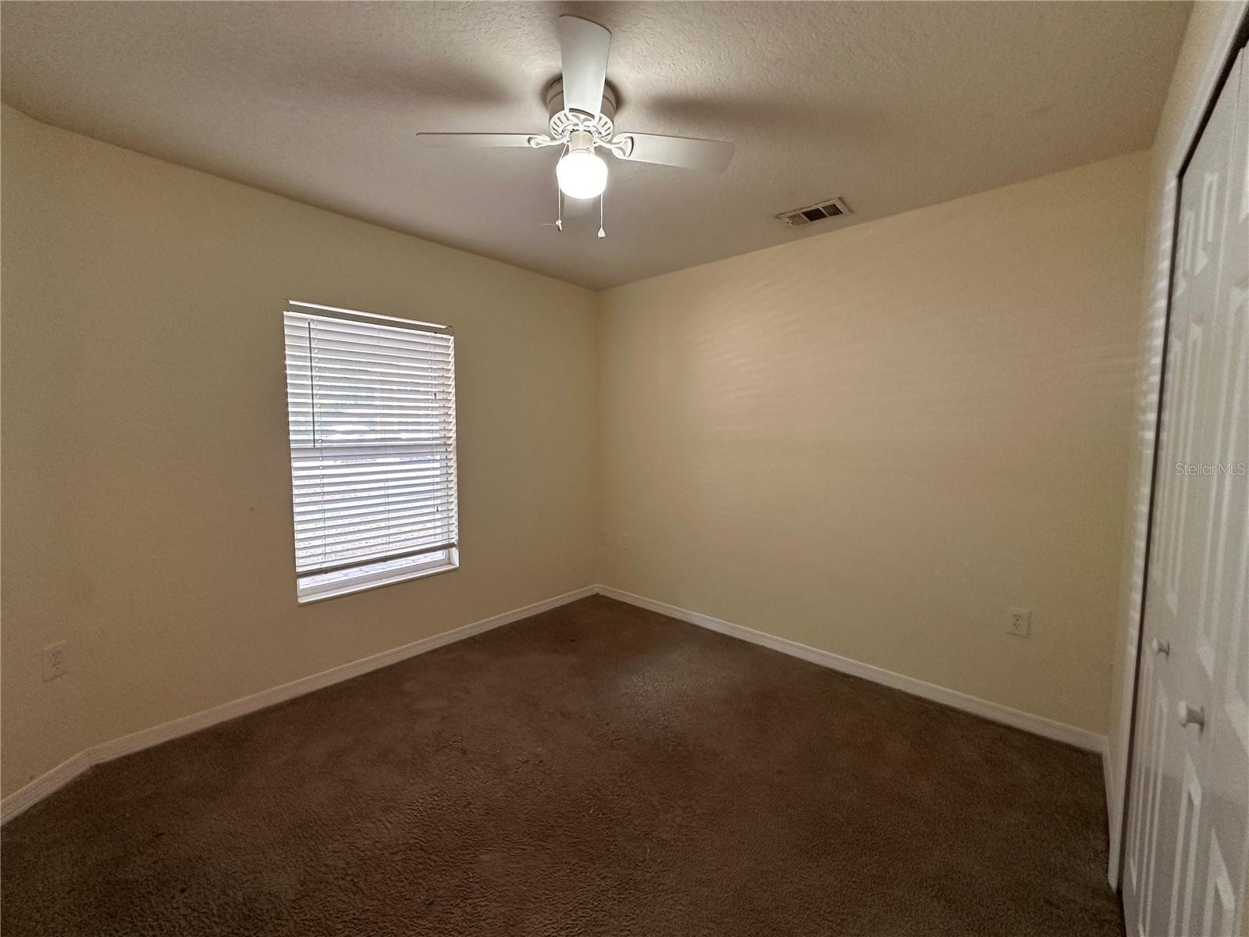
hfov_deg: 102.1
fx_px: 505
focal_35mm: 14
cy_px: 468
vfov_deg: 85.7
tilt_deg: -4.7
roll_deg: -0.9
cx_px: 624
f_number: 2.2
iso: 250
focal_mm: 2.22
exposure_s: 1/60
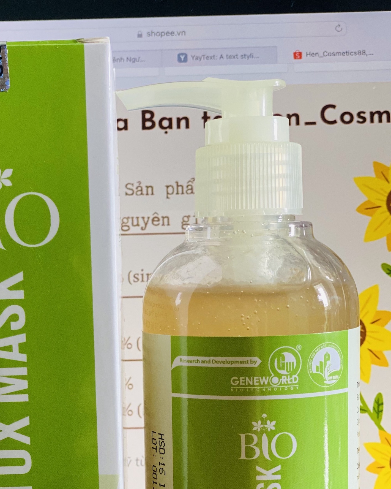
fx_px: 1172
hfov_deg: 18.8
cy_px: 383
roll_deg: +0.7
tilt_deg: -5.1
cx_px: 109
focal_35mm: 81
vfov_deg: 23.3
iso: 125
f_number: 2
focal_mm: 6
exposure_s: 1/122
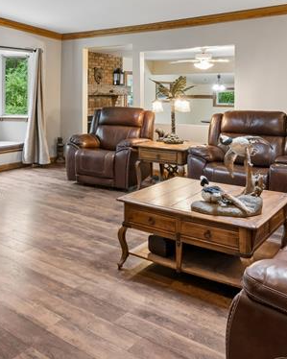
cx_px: 63
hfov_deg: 39.7
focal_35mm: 36
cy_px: 104
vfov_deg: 48.9
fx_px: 382
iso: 400
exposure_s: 1
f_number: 13
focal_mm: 14
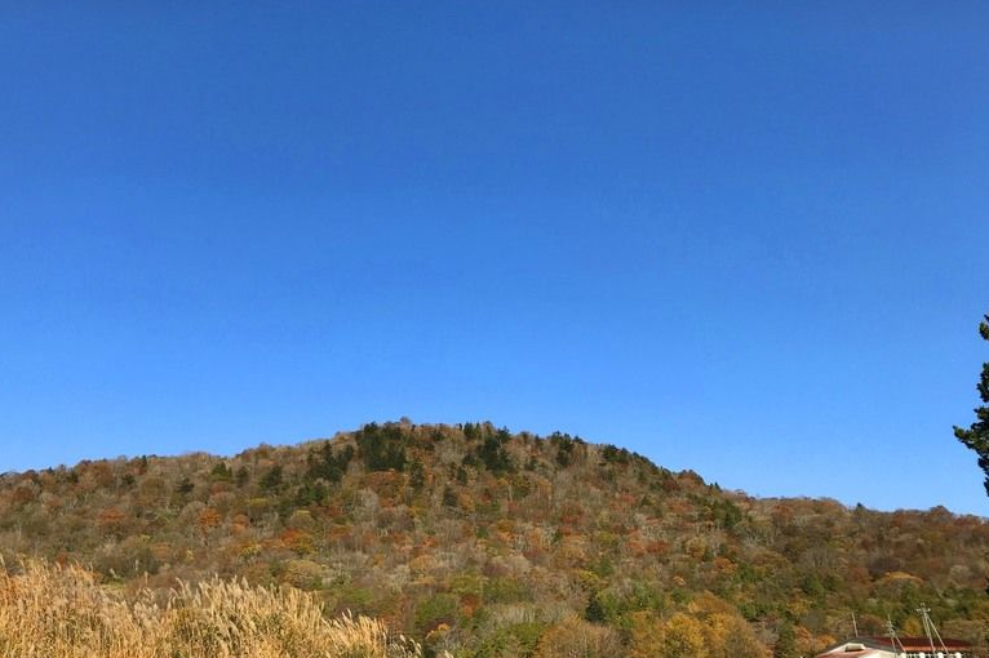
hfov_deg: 60.3
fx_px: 851
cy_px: 363
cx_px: 465
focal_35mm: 31
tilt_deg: +22.5
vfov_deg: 42.2
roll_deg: +1.0
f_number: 1.8
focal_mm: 3.99
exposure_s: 1/2037
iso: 20
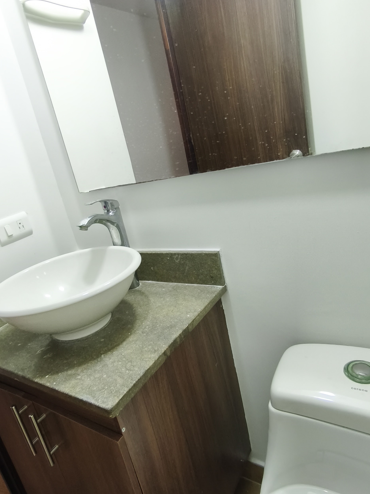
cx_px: 167
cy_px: 247
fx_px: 342
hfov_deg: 56.7
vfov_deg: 71.6
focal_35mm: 24
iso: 160
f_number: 2.2
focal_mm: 1.91
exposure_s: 1/40
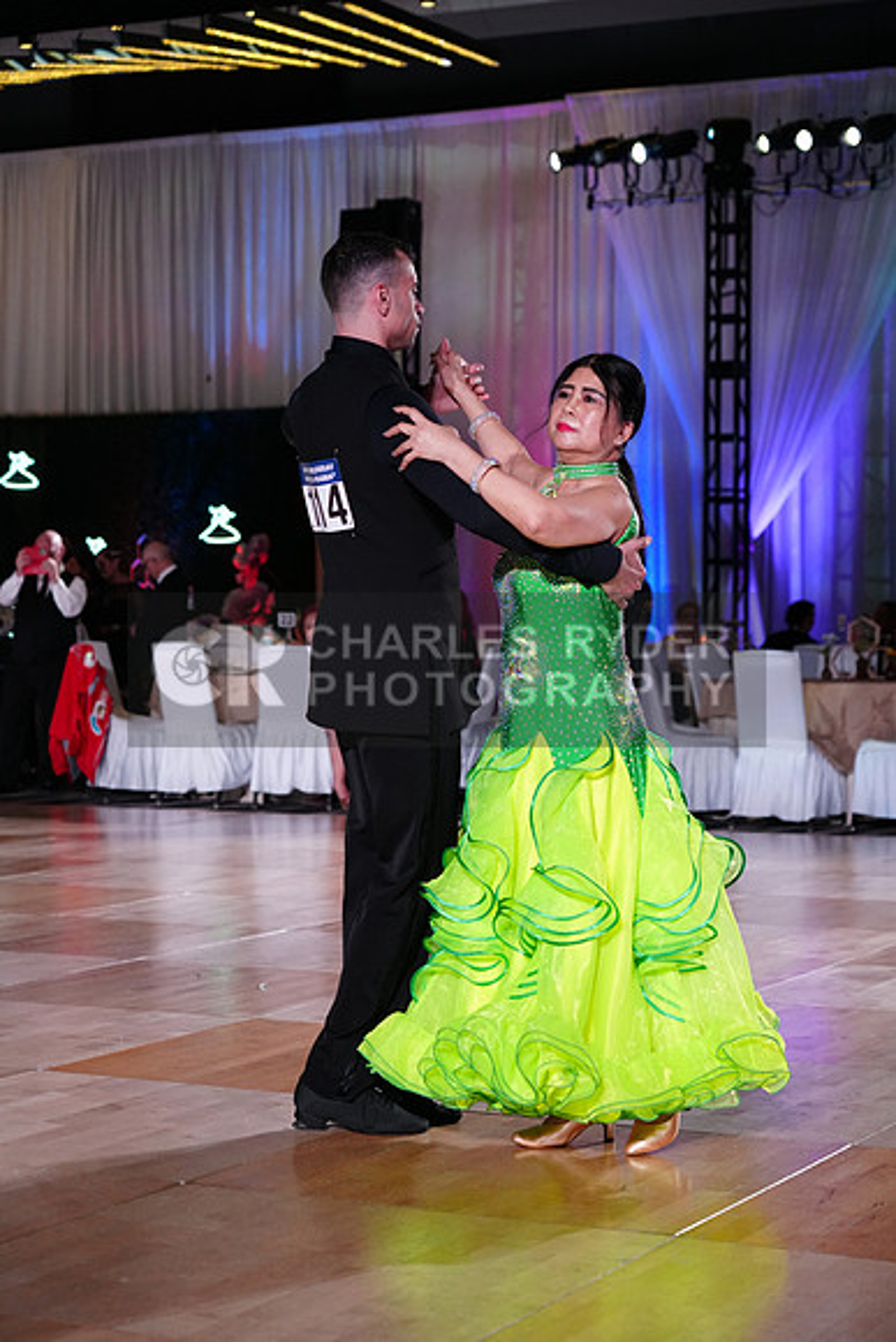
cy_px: 671
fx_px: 2649
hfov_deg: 19.2
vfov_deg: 28.4
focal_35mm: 71
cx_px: 448
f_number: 4
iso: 2500
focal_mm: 71
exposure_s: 1/400
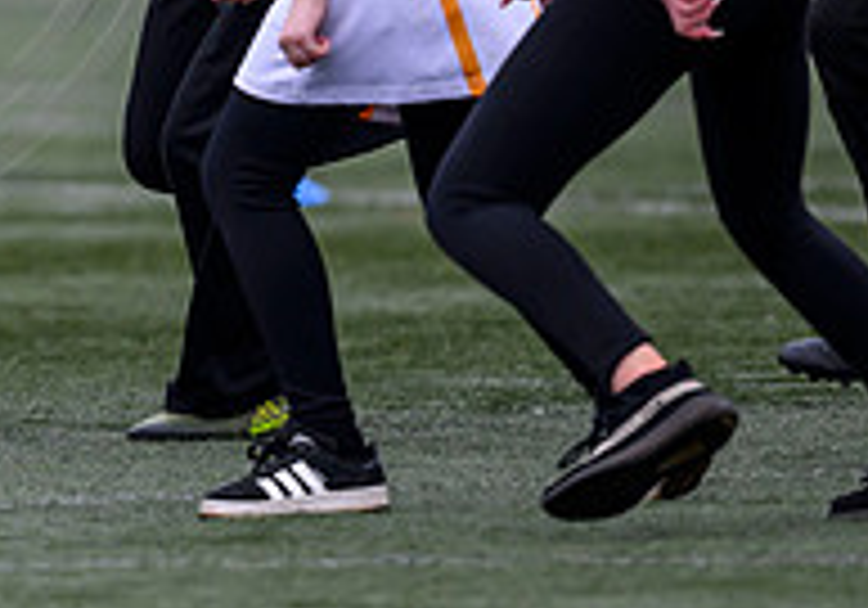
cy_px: -140
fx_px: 38777
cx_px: -515
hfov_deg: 1.3
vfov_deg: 0.9
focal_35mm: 1584
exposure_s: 1/1250
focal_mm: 400
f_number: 3.5
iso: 500
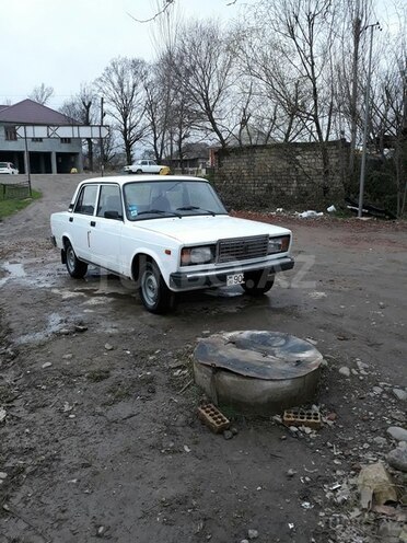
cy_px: 272
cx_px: 204
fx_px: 423
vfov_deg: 65.3
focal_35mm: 27
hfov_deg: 51.4
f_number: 1.7
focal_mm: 3.71
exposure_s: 1/100
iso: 50
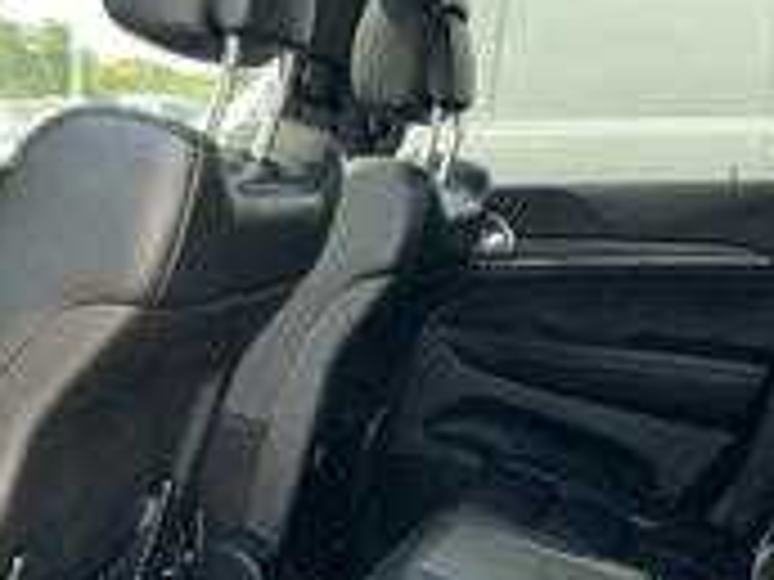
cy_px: 513
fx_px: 1453
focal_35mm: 65
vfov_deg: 22.1
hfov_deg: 29.8
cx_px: 387
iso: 40
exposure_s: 1/122
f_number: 1.8
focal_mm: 3
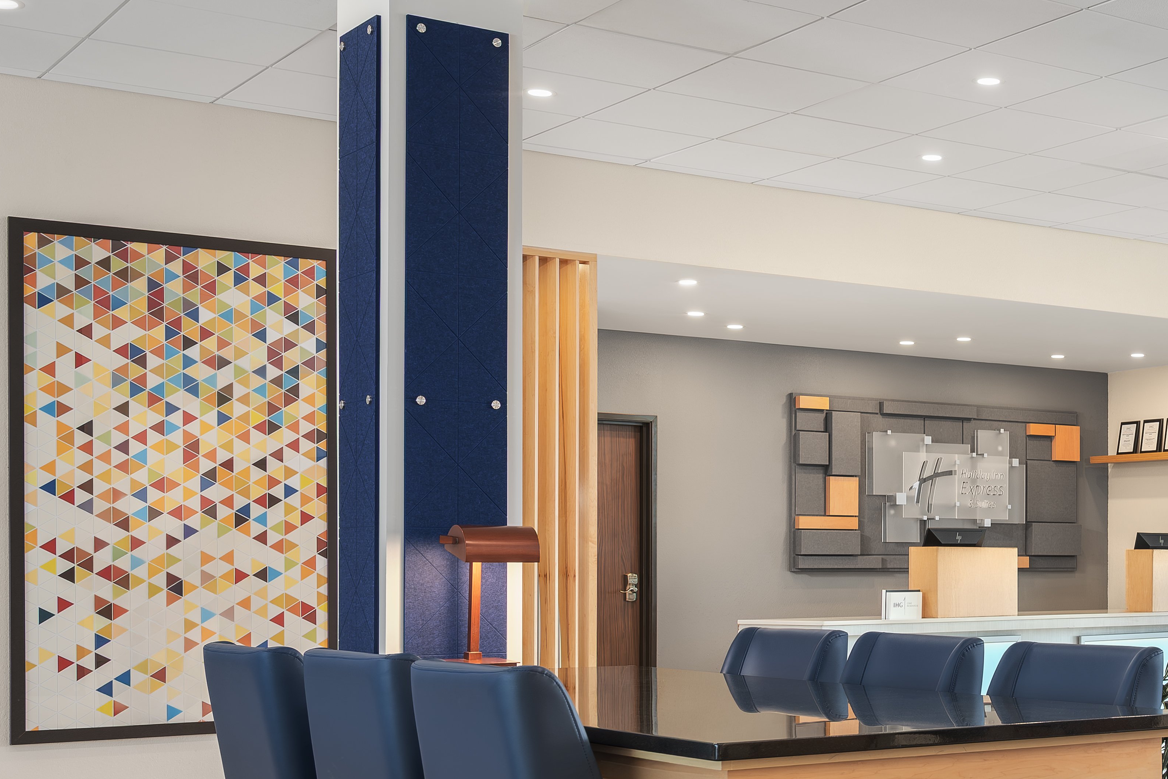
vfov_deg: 23.3
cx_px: 1087
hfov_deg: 32.5
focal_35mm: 58
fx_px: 1880
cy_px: 545
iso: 200
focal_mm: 30.5
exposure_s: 1/5
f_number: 8
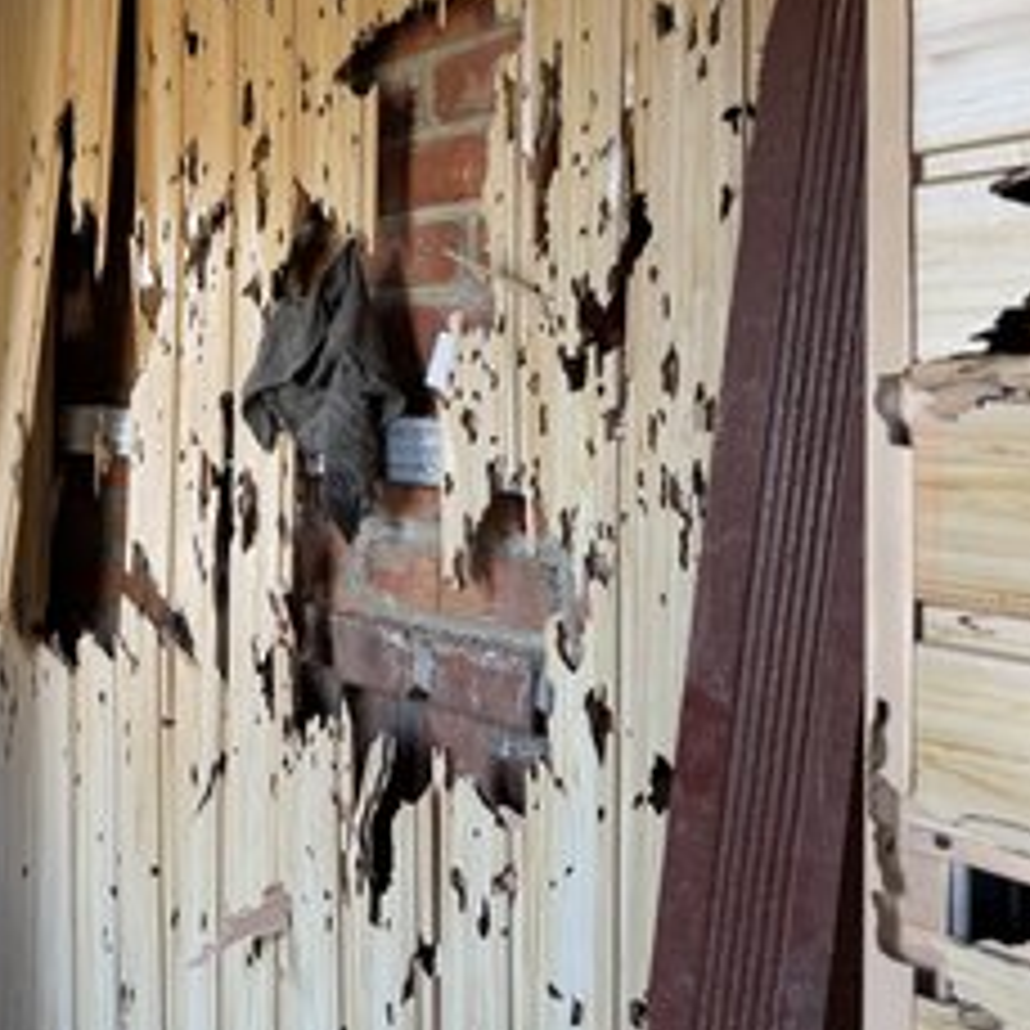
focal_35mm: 37
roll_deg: -1.1
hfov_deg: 43.3
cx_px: 238
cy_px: 369
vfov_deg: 44.5
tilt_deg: -1.0
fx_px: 1246
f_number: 1.78
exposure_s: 1/121
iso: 160
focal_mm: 6.76
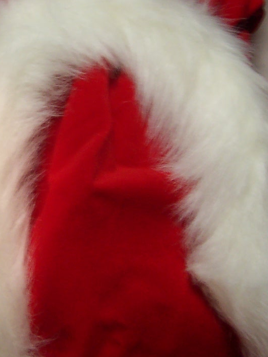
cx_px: 66
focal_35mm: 87
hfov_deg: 16.9
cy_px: 122
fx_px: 898
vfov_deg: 22.4
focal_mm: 5.6
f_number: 2.8
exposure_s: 1/30
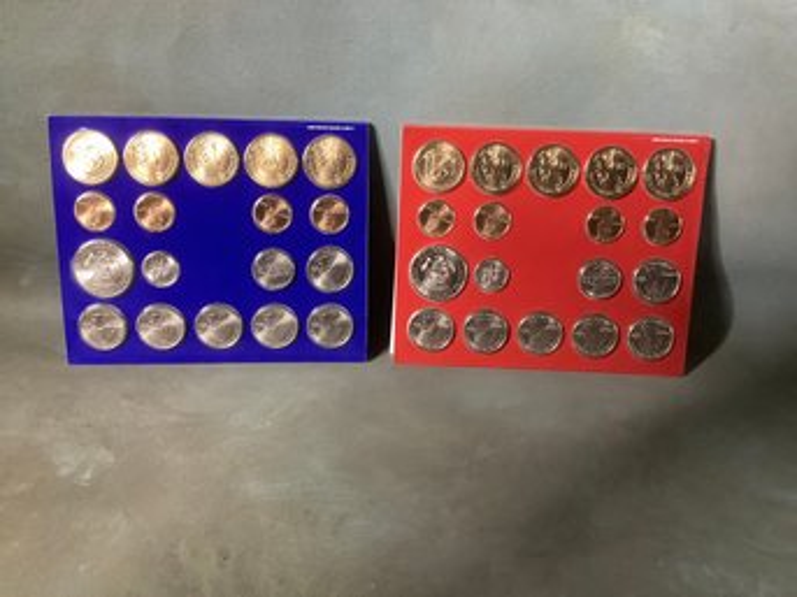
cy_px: 298
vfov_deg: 45.4
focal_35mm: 31
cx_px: 398
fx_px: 713
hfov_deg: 58.4
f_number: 2.4
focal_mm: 3.3
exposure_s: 1/40
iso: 400
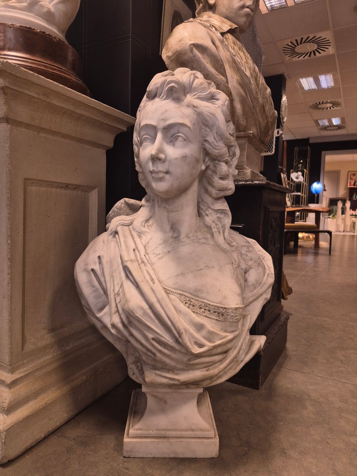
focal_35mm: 23
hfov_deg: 58.9
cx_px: 178
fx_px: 316
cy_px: 238
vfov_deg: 73.9
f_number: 1.8
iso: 200
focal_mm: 5.4
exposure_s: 1/100
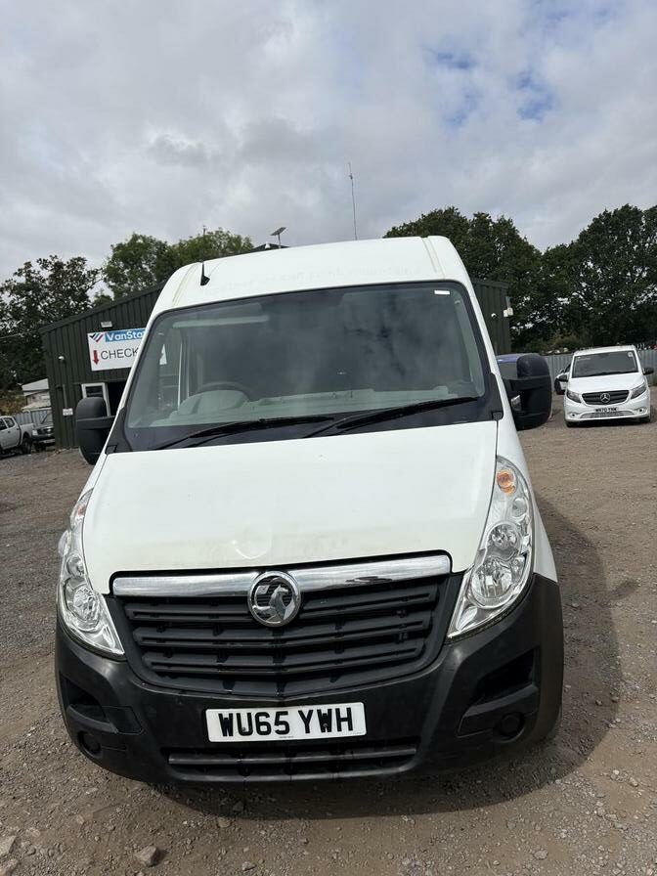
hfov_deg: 53.1
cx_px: 328
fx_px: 658
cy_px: 438
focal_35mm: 26
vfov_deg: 67.3
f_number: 1.6
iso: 50
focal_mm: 5.96
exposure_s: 1/6329
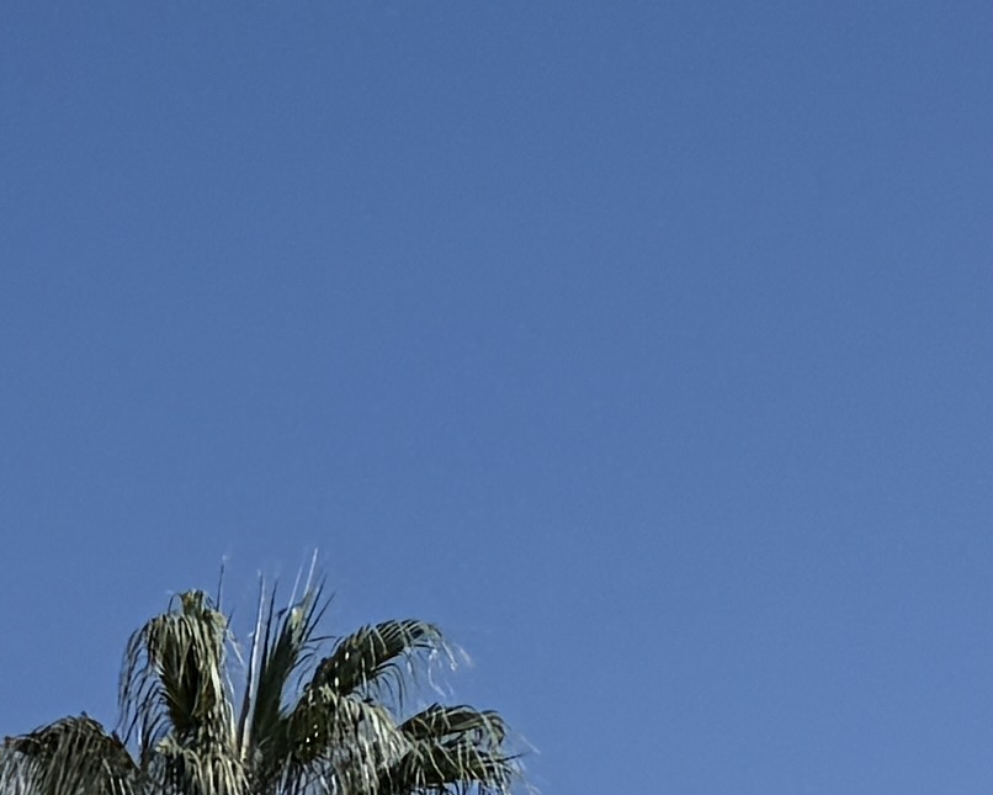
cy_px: 2524
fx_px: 4879
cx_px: -2267
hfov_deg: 8.8
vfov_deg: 7.8
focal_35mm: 166
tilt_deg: -3.9
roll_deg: +1.1
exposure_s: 1/10309
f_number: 1.78
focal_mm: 6.76
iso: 80
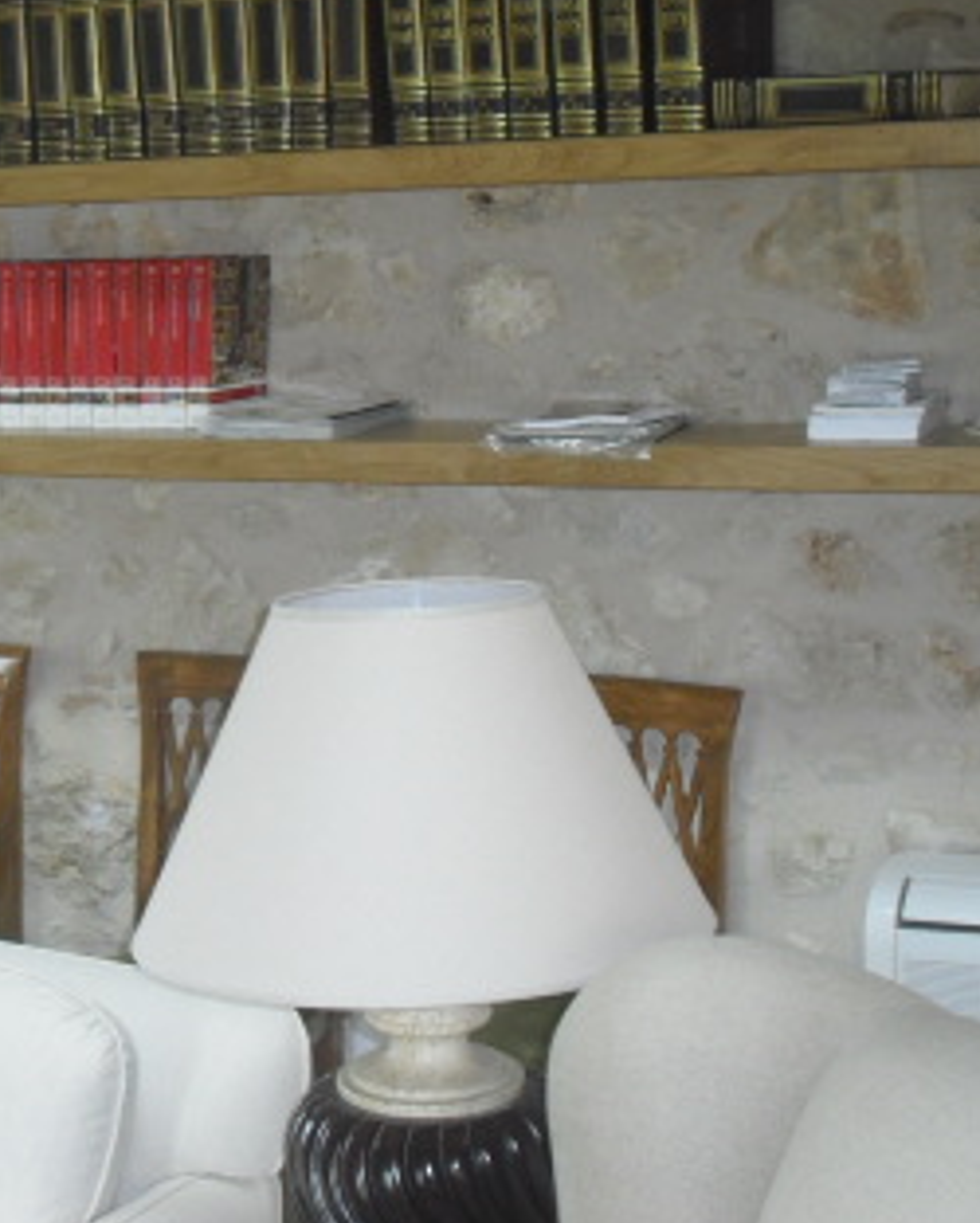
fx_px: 2608
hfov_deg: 20.9
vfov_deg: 26.1
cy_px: 321
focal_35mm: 72
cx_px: 149
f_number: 3.1
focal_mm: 6.3
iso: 200
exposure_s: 1/100
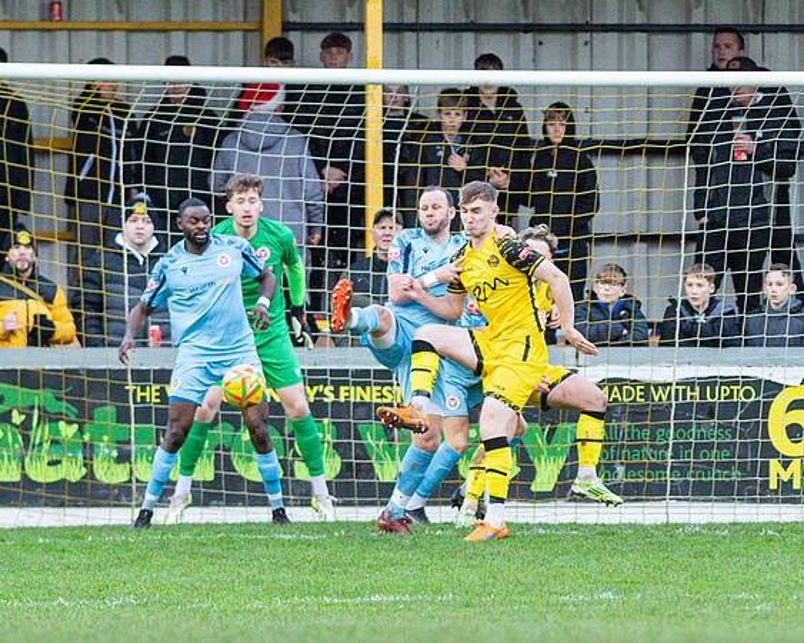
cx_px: 478
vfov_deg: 1.9
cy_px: 315
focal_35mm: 832
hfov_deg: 2.3
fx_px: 19788
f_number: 2.8
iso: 2000
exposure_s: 1/1600
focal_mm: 300
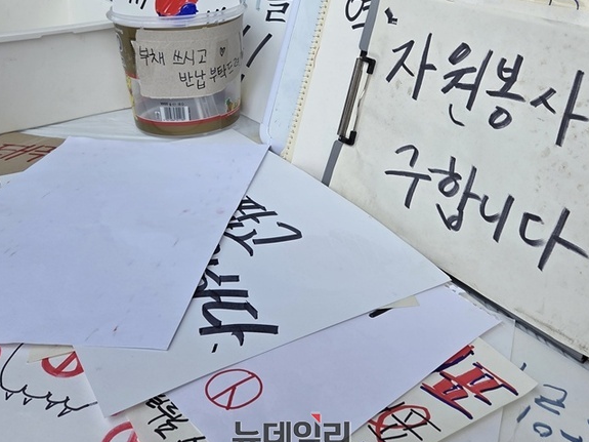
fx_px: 612
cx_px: 291
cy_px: 125
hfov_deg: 51.4
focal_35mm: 36
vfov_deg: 38.9
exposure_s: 1/3345
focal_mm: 5.4
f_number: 1.8
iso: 80
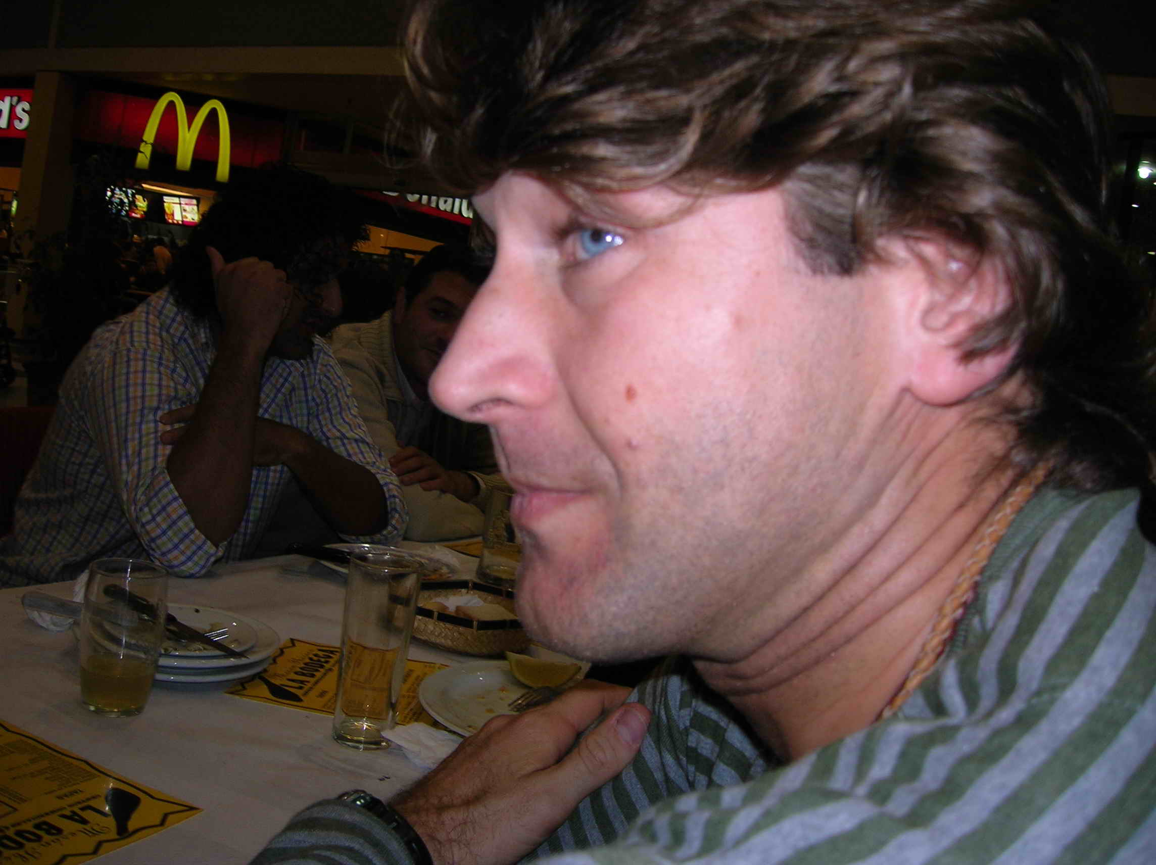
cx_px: 578
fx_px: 1134
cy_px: 432
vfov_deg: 41.7
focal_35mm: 34
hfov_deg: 54.0
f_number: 2.9
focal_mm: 5.7
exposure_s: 1/60.1
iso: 50
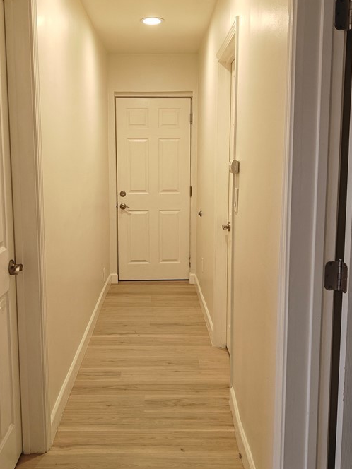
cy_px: 230
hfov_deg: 38.6
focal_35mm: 37
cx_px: 151
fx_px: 502
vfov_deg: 50.1
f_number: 1.8
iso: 200
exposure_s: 1/120
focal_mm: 5.59
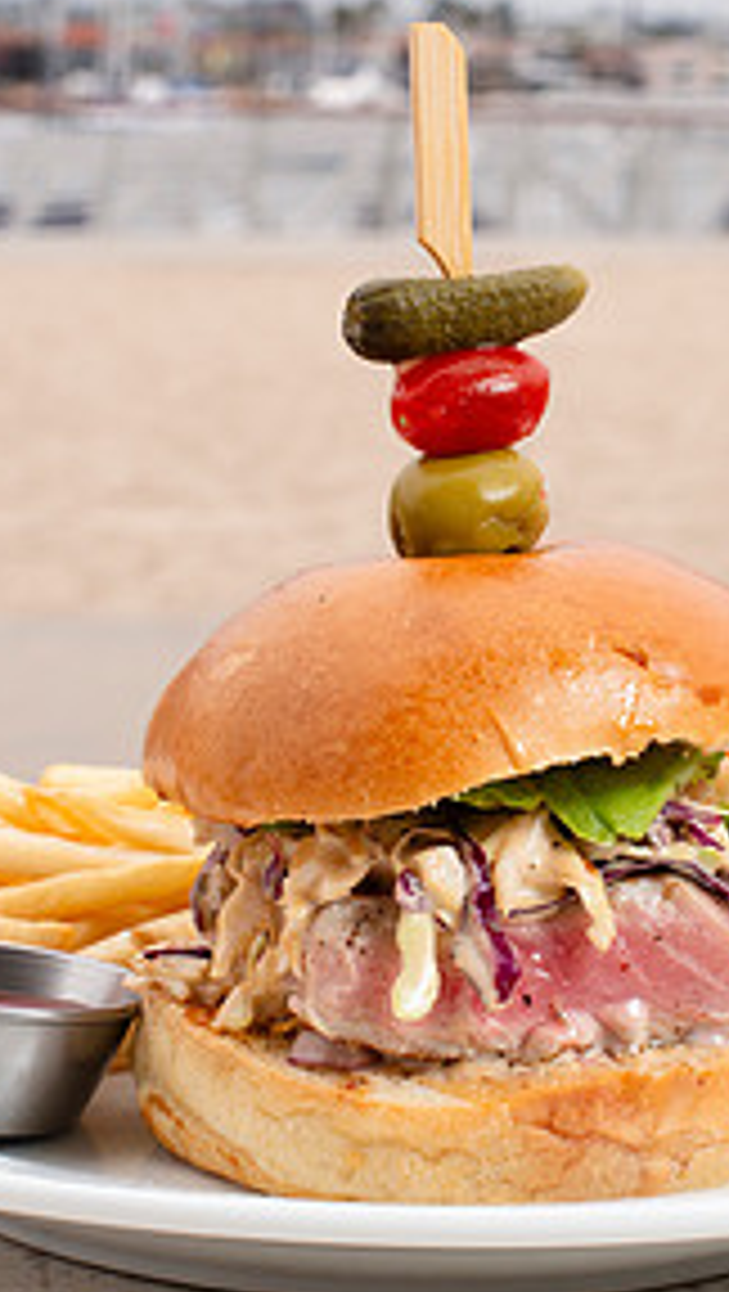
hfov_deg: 14.7
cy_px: 581
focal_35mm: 82
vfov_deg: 25.9
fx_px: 2810
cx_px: 504
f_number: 10
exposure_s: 1/250
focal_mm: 50
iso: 200
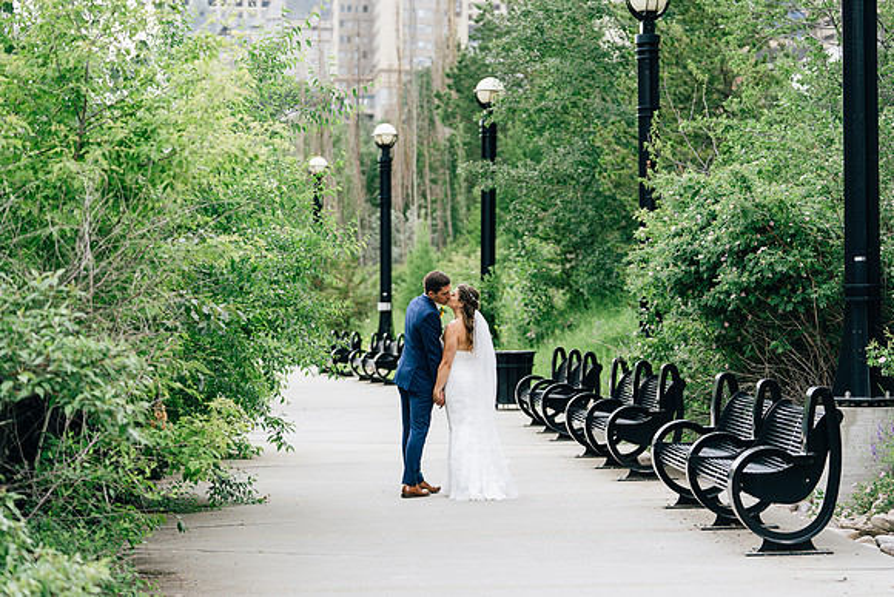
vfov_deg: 14.4
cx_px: 447
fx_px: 2360
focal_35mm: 95
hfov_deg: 21.5
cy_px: 298
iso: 80
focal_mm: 95
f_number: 2.8
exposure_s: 1/400
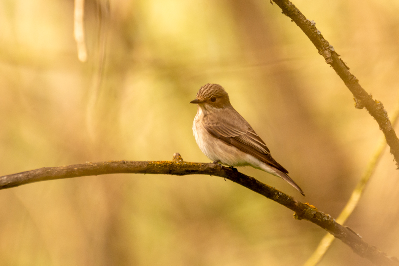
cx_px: 200
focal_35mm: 900
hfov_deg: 2.3
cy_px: 133
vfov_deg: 1.5
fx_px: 9974
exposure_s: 1/500
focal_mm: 600
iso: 1000
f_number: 6.3
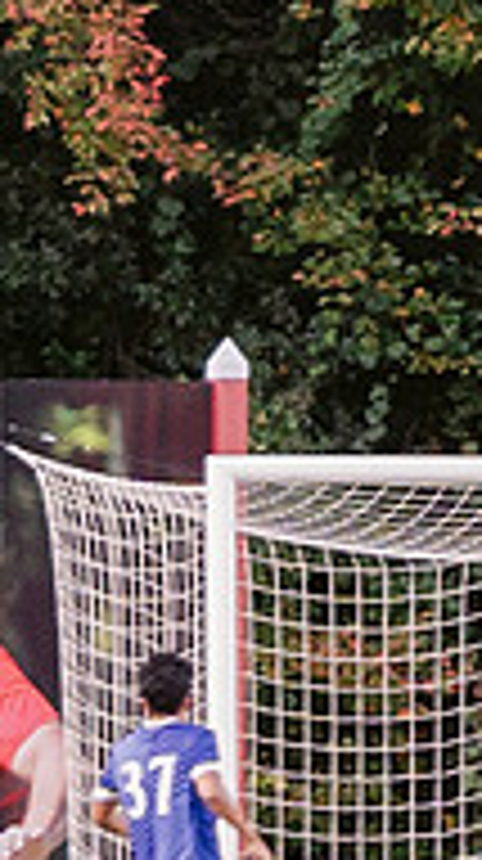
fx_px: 21219
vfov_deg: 2.3
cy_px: 305
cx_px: 1253
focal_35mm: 931
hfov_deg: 1.3
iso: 640
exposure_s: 1/125
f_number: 3.2
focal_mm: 90
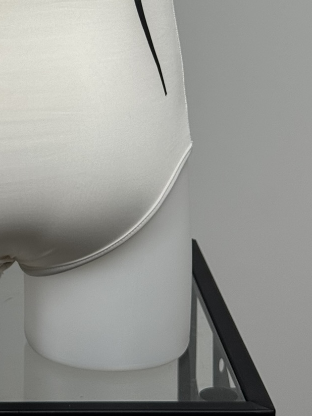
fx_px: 1406
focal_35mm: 117
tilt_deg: -5.9
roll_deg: +0.0
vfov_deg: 16.2
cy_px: -74
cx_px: 18
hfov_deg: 12.5
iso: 50
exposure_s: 1/135
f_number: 1.78
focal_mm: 6.76
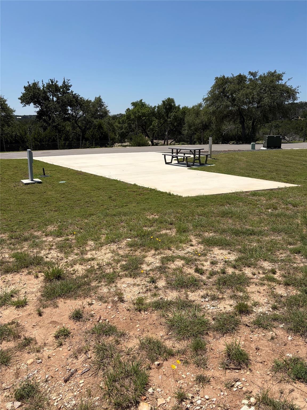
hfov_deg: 53.1
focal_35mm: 26
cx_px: 154
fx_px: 307
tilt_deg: -13.9
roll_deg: +1.3
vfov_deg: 67.3
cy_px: 205
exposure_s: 1/7813
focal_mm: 5.96
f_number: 1.6
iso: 64
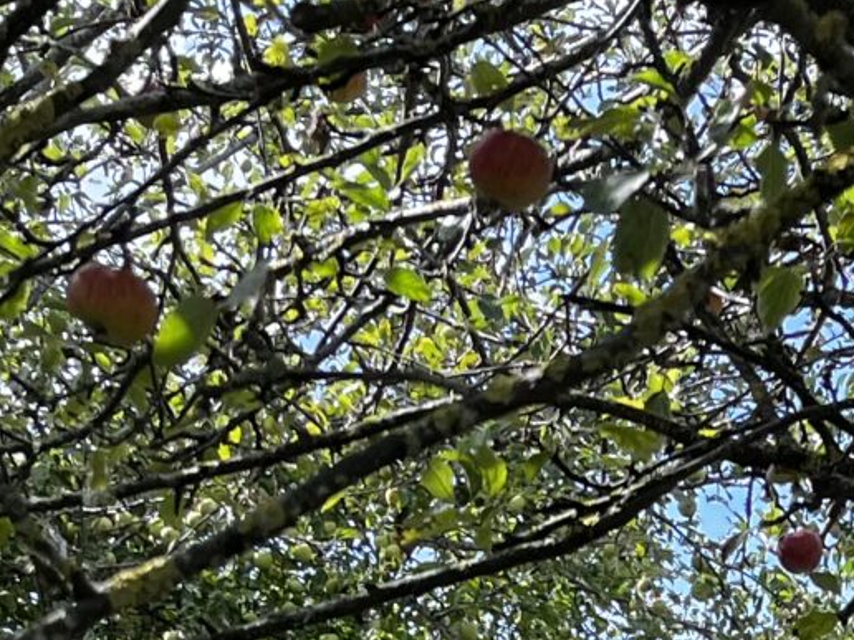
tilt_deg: -0.6
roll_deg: +0.1
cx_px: 609
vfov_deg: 10.6
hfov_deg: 15.2
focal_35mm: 129
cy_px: 1239
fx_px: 3183
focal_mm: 5.1
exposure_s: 1/676
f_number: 1.6
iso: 50
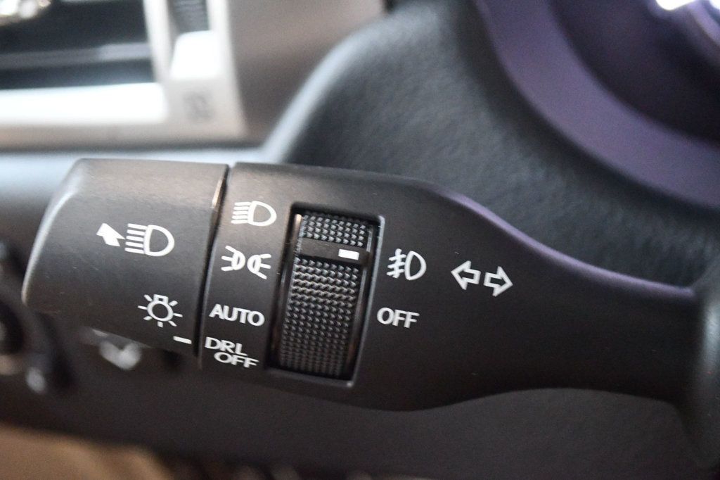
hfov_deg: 35.1
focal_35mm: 57
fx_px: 1140
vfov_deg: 23.8
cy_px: 240
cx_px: 360
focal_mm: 38
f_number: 5
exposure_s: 1/20
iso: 12800
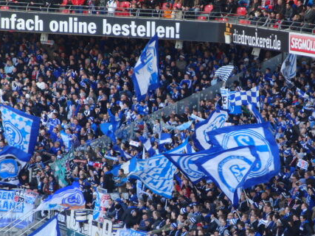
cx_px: 201
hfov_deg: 7.1
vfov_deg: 5.4
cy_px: 152
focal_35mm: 277
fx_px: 2523
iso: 100
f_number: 4.5
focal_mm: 32.1
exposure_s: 1/100
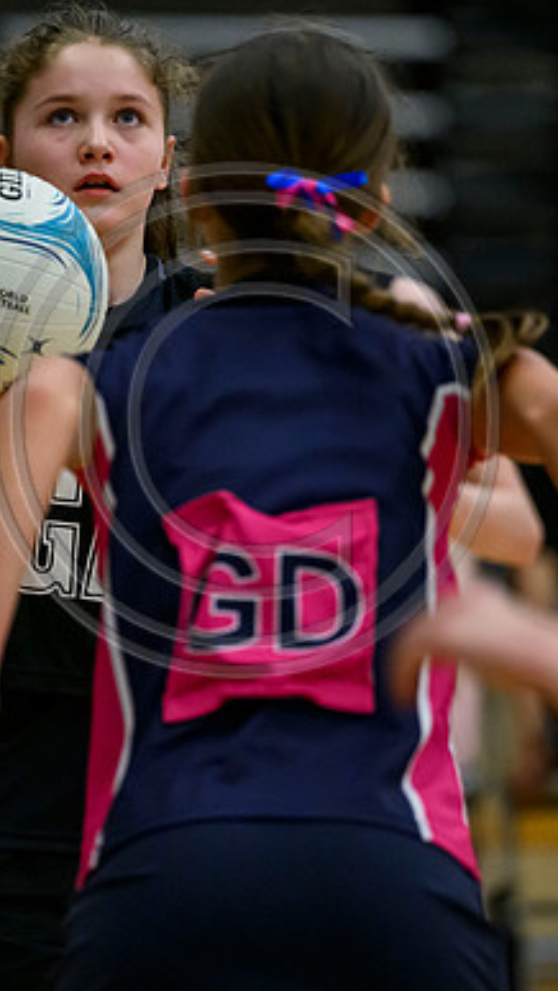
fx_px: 11114
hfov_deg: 2.9
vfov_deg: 5.1
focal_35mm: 423
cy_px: 326
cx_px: 159
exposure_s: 1/1250
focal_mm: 200
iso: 6400
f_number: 2.8
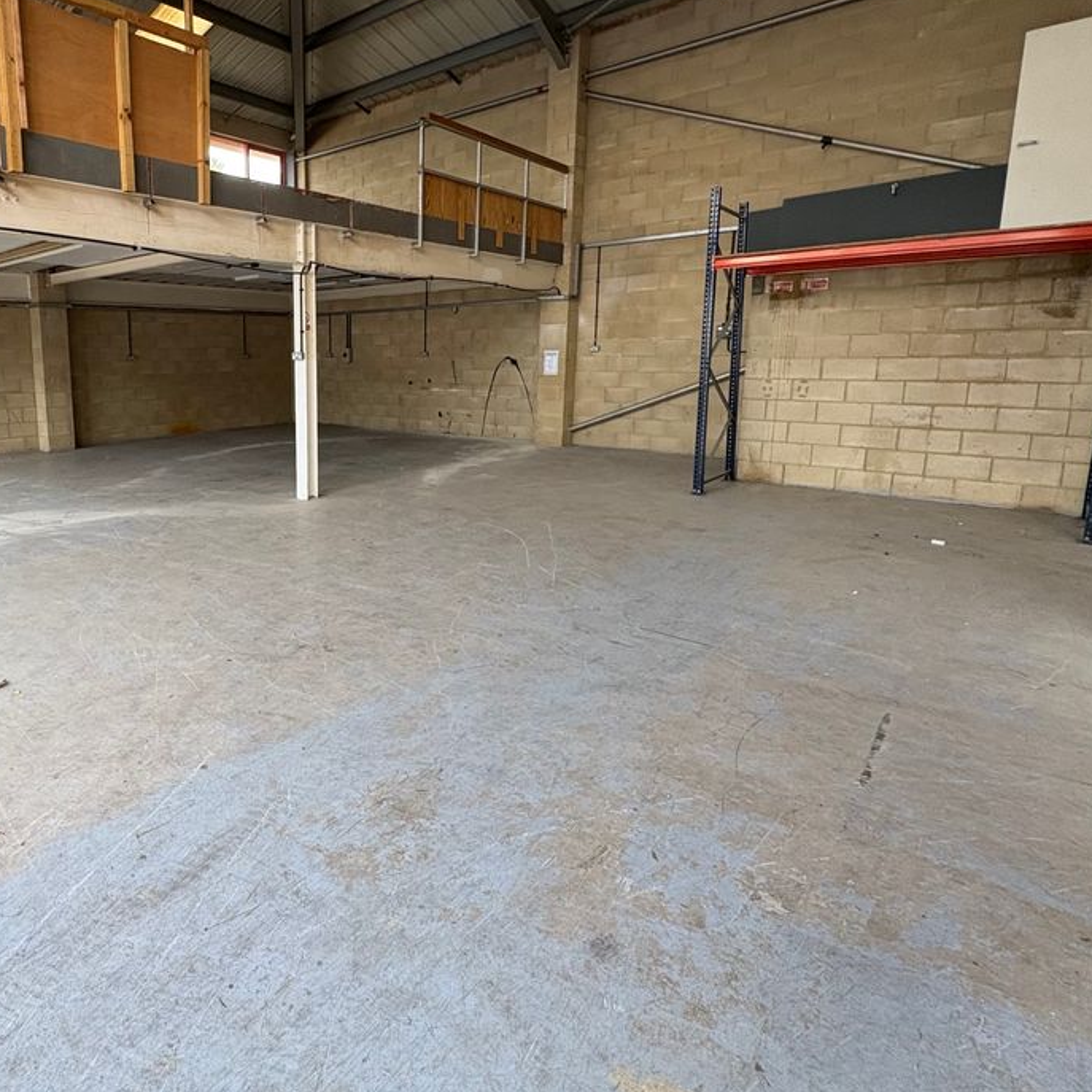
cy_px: 463
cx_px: 304
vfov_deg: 74.4
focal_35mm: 20
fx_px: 714
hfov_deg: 70.9
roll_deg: +1.5
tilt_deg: -8.9
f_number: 2.2
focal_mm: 2.22
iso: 250
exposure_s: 1/83
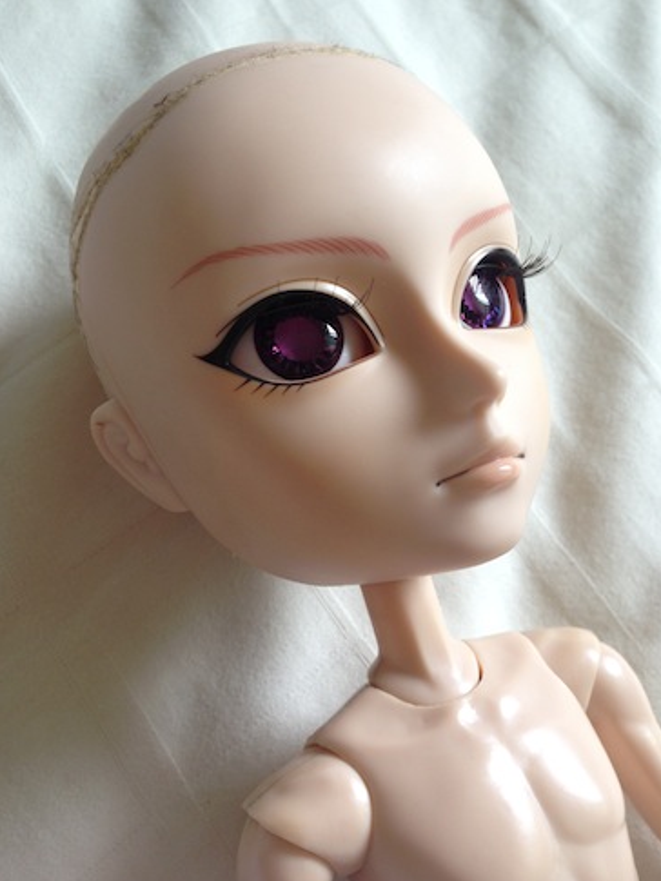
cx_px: 337
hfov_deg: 41.8
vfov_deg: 53.9
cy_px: 440
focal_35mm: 34
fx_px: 865
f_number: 2.4
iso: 50
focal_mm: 4.12
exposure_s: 1/24
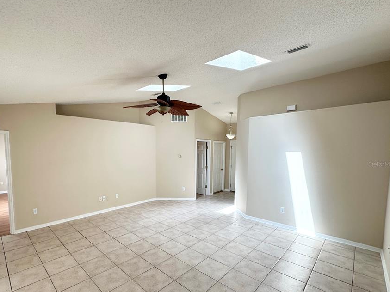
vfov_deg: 74.4
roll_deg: -0.3
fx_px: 192
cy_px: 164
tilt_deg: -4.1
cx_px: 160
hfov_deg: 90.1
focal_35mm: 17
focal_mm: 2.22
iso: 64
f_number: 2.2
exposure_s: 1/99
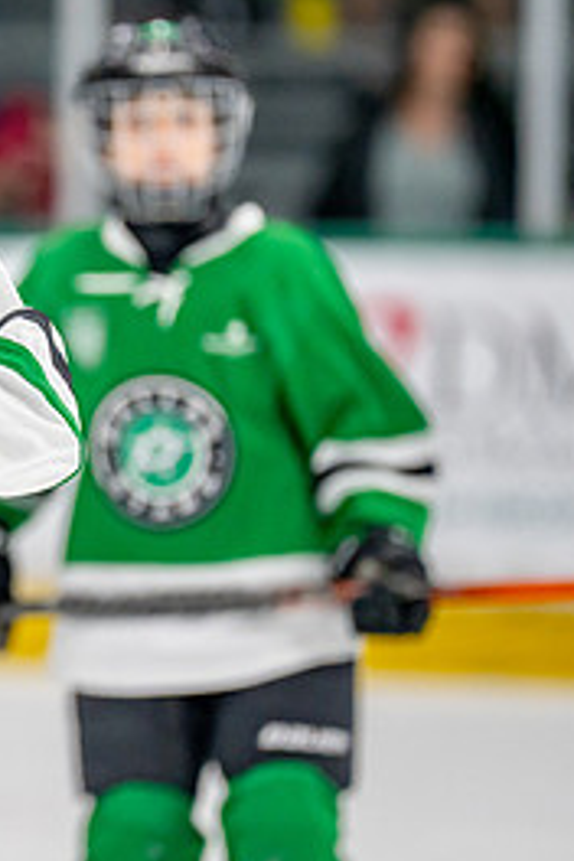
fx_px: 12436
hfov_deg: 2.6
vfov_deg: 4.0
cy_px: 398
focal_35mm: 520
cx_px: -194
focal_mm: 200
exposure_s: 1/1250
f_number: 2.8
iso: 1000
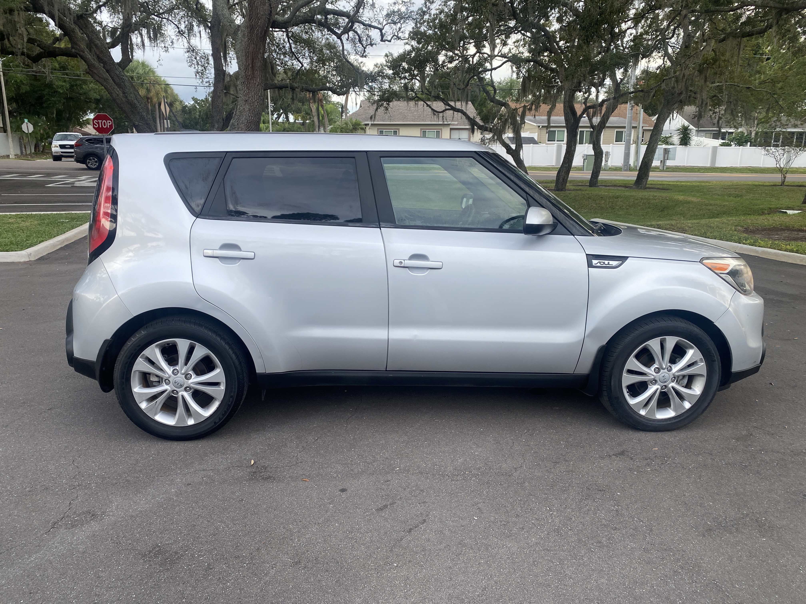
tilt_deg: -13.5
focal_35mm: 26
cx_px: 403
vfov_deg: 53.1
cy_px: 302
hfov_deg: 67.3
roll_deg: -0.2
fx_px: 605
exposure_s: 1/733
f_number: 1.8
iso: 32
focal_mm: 4.25
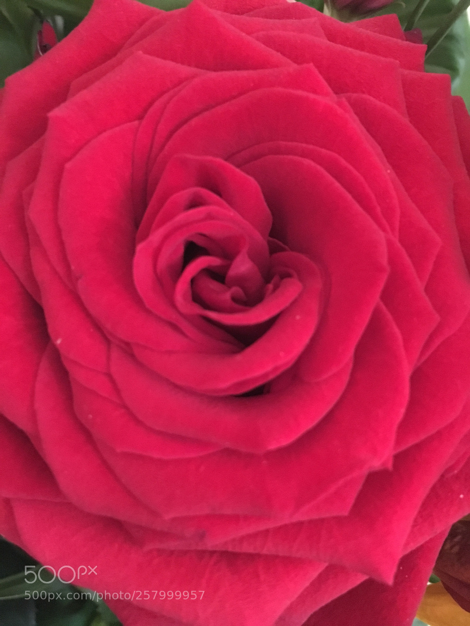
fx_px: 525
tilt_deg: -44.1
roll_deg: +6.7
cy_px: 313
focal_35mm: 29
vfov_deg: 61.7
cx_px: 235
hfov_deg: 48.2
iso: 800
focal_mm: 4.15
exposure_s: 1/17
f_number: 2.2
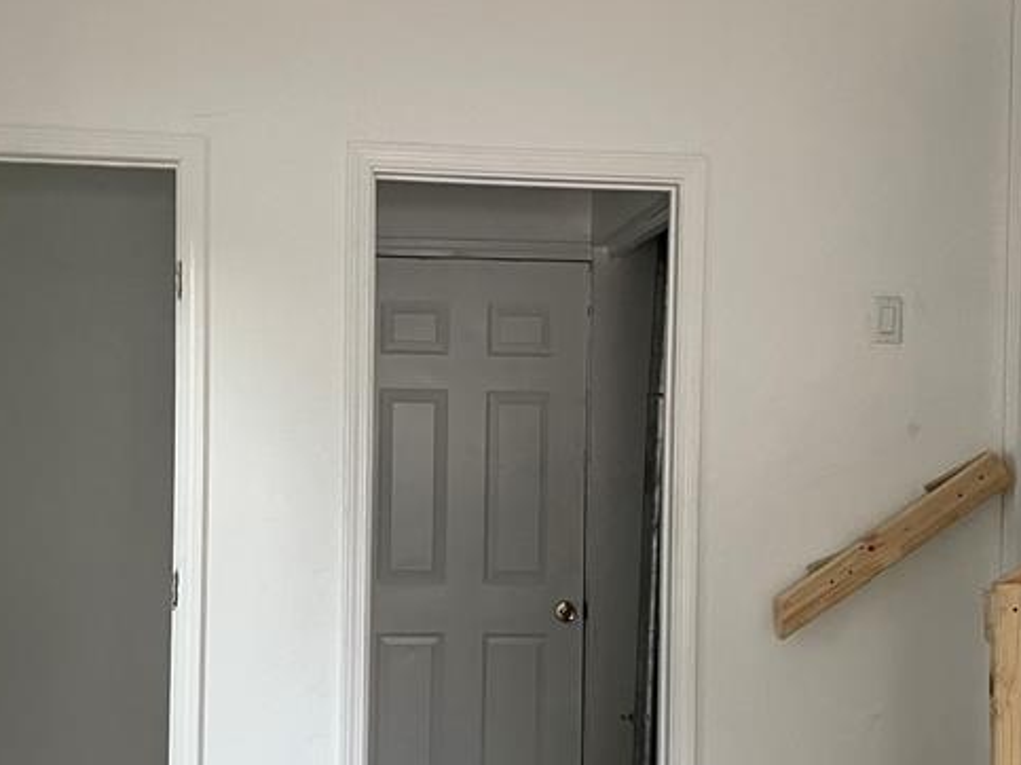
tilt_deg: -0.2
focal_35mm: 53
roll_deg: +0.2
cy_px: 495
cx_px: 482
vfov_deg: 27.4
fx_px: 1563
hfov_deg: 36.2
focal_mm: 5.1
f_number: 1.6
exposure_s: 1/60
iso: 400
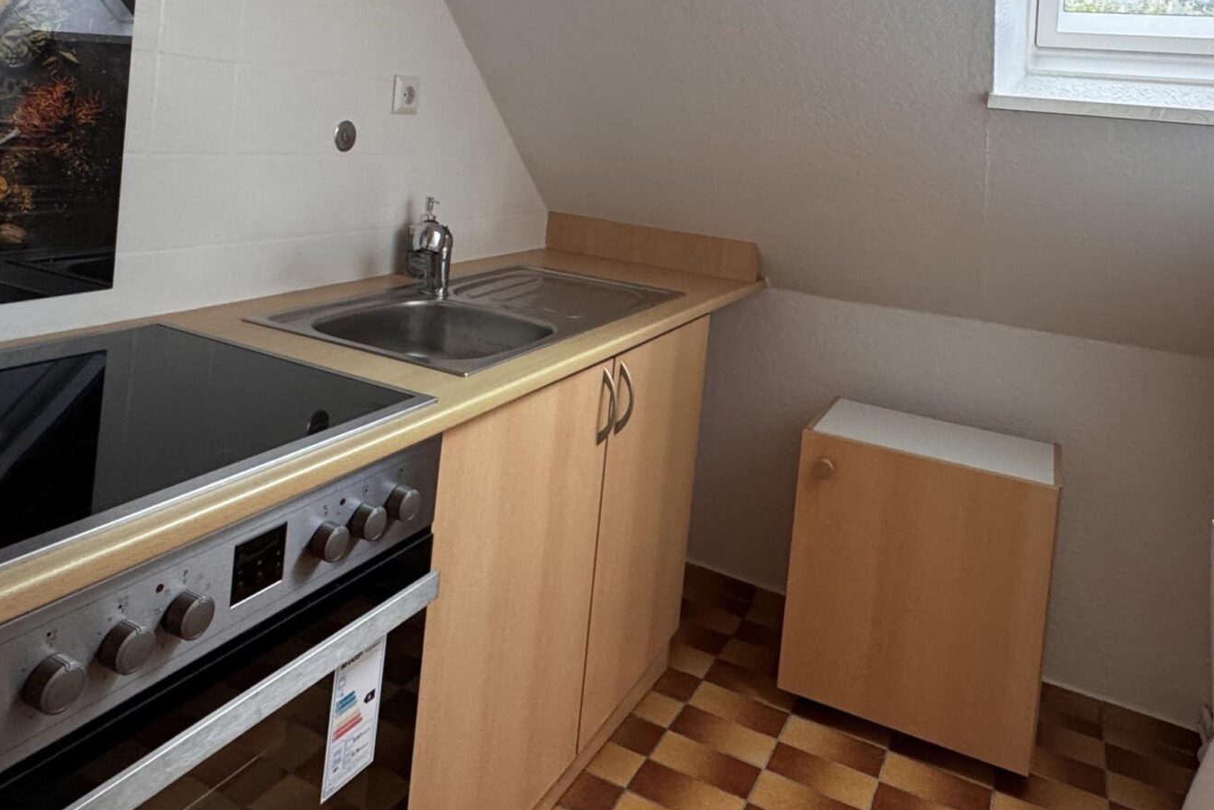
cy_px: 133
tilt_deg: -1.1
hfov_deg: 65.5
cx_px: 602
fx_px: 944
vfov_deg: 43.7
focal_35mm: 28
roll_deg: -5.6
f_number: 2.2
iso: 200
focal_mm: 2.22
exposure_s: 1/99
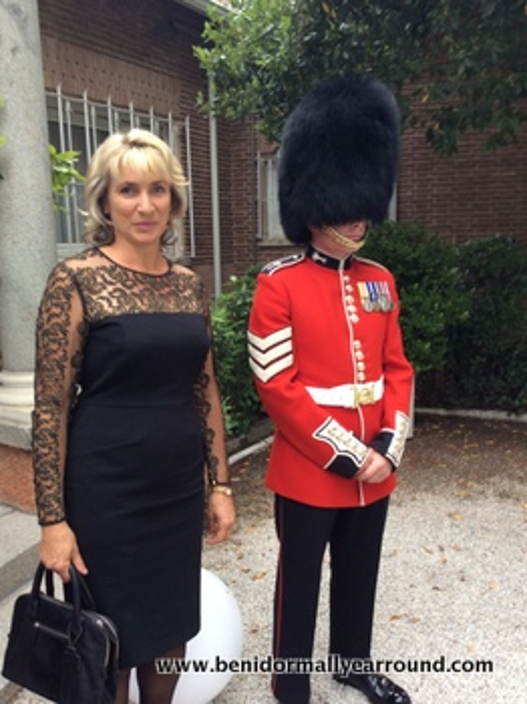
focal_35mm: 33
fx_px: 671
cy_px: 352
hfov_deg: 42.9
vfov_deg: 55.4
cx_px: 264
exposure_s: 1/30
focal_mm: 3.3
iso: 32
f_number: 2.4
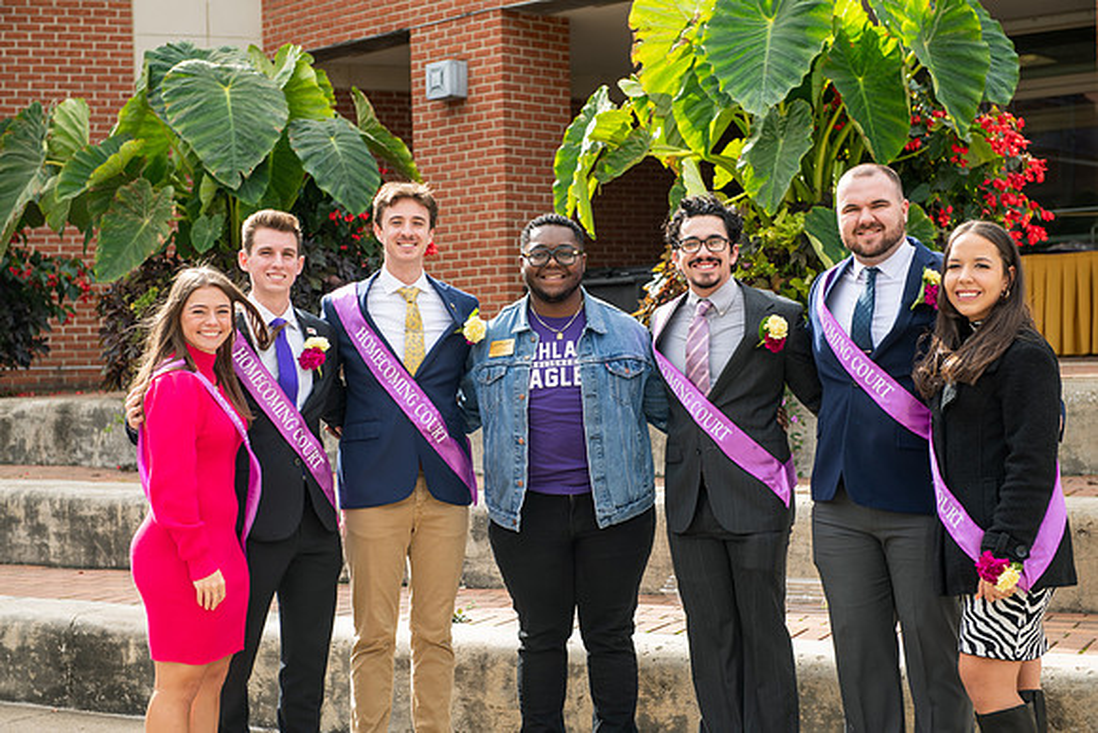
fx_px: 1891
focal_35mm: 62
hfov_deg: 32.4
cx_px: 549
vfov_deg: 21.9
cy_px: 366
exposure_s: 1/320
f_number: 4.5
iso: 100
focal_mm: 62
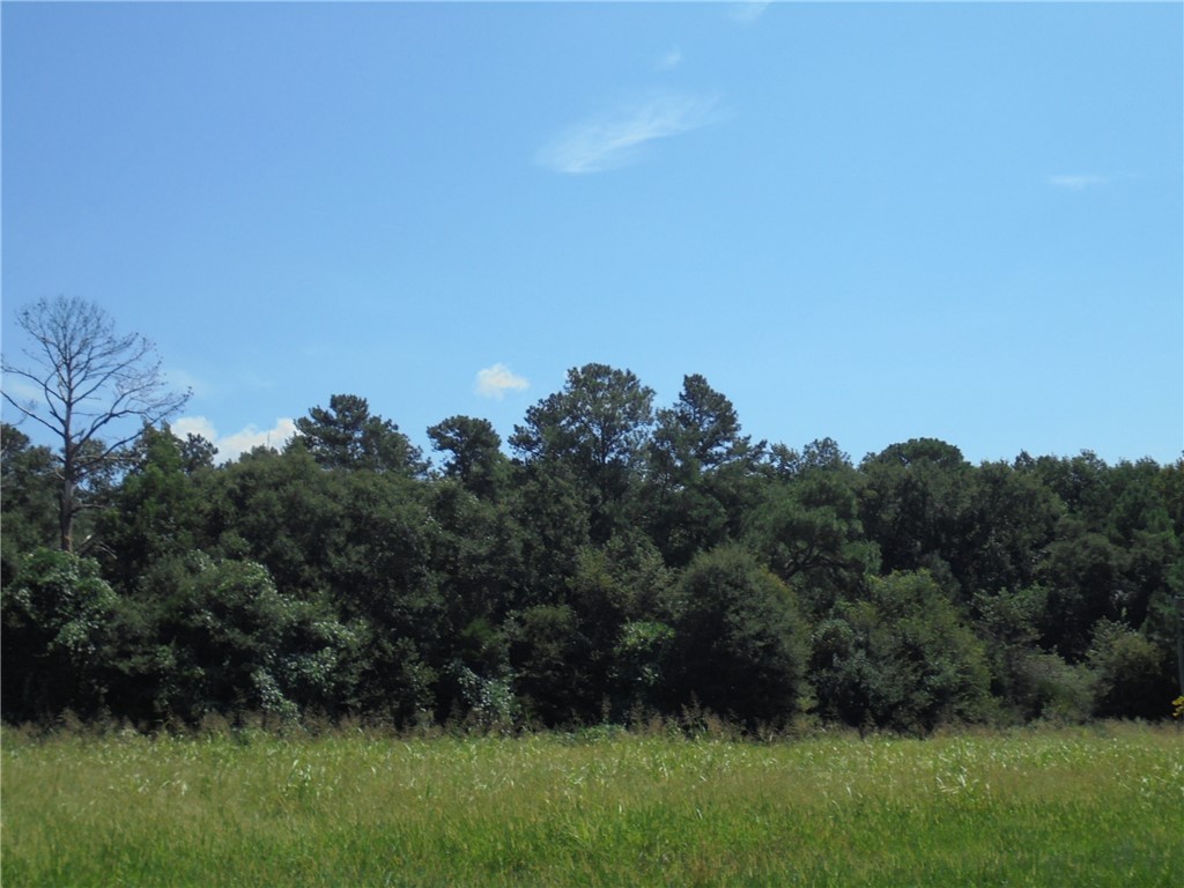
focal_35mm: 43
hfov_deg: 43.9
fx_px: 1471
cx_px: 592
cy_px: 444
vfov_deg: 33.6
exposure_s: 1/125
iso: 100
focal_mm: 7.8
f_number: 14.1
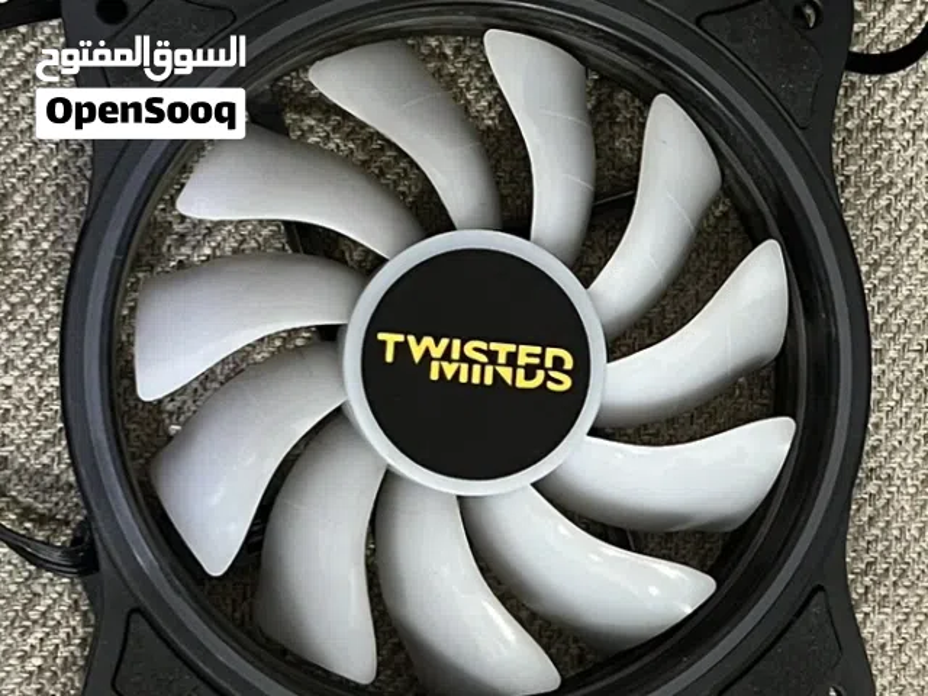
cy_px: 348
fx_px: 697
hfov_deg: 67.3
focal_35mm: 26
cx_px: 464
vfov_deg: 53.1
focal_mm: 5.7
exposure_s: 1/60
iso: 500
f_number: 1.5
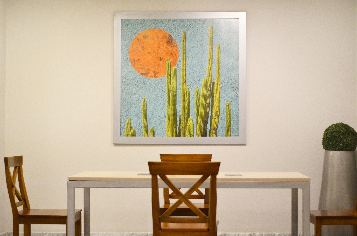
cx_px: 178
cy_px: 118
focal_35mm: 75
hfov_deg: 27.0
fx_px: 742
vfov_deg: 18.1
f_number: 1.8
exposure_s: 1/640
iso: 1600
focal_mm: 50
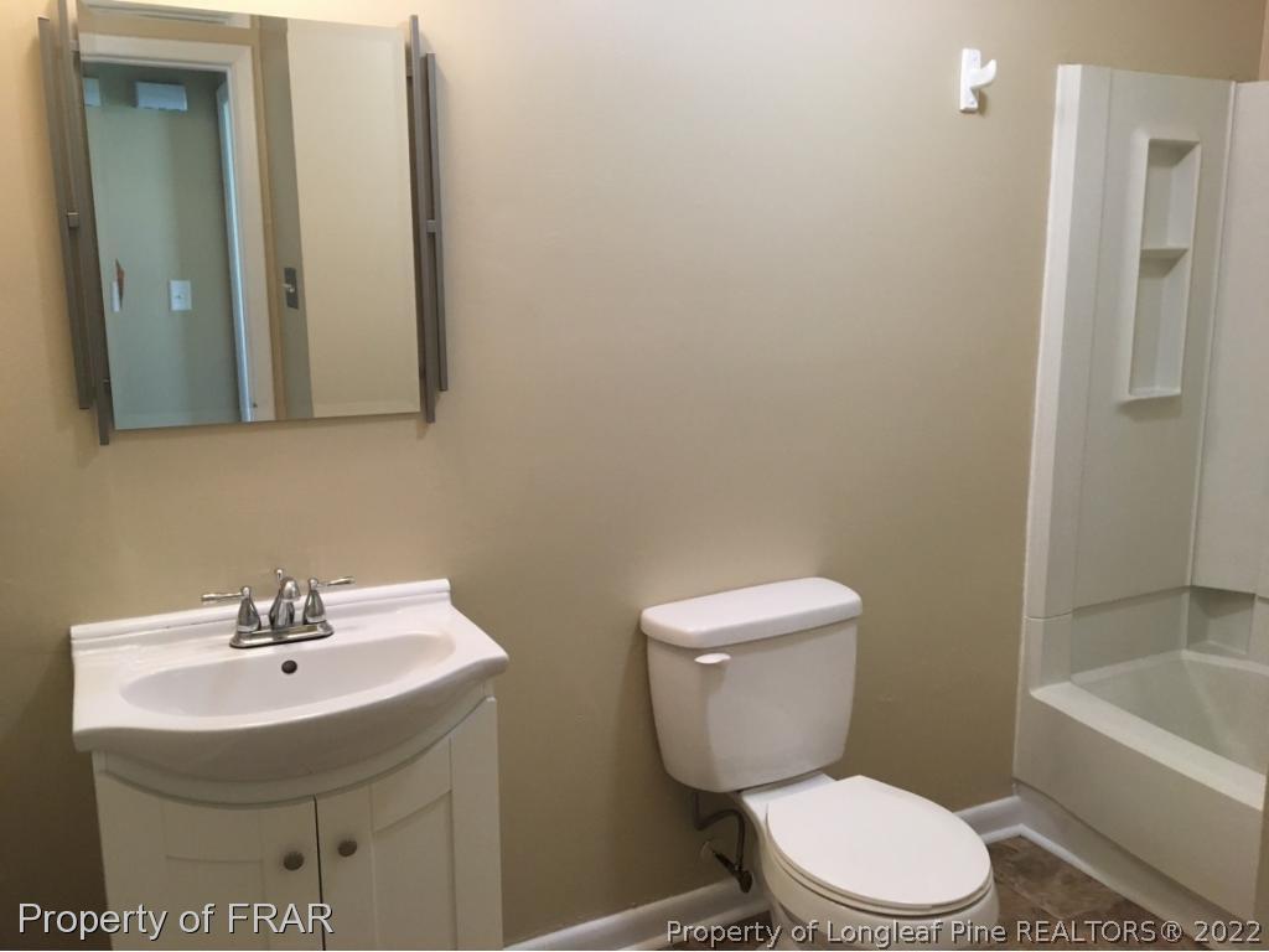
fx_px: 1063
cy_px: 476
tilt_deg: -11.7
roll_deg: +0.2
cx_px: 634
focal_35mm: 29
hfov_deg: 61.7
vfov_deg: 48.2
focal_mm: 4.15
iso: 100
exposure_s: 1/30
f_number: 2.2
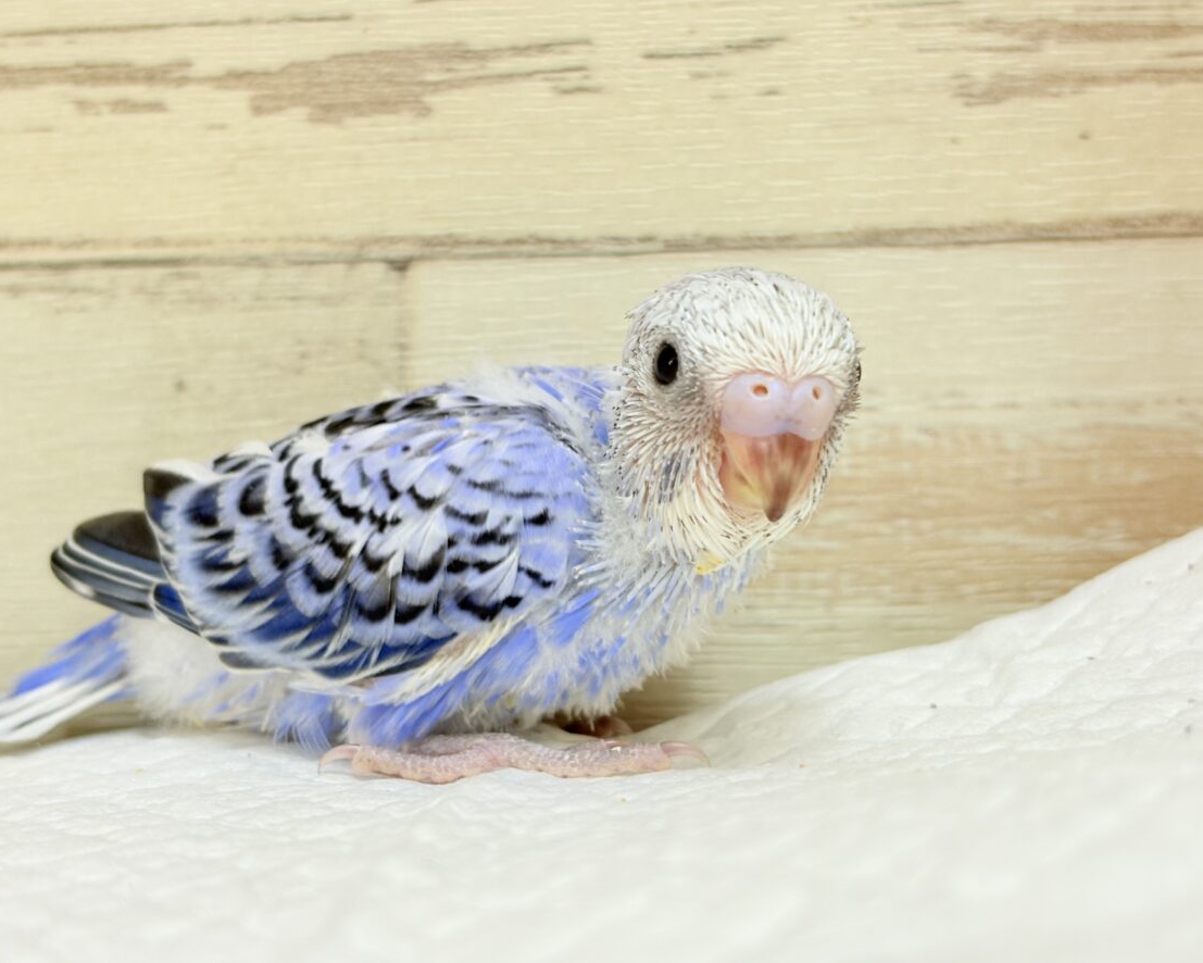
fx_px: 1959
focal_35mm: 55
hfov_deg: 34.1
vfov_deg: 27.6
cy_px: 475
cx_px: 596
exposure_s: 1/50
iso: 50
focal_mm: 5.96
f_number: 1.6
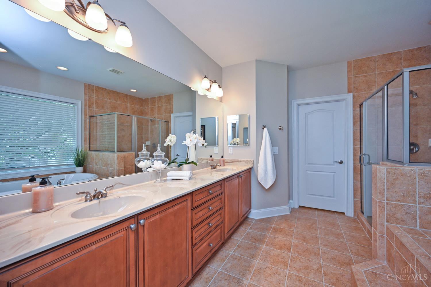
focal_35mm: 14
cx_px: 216
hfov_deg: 104.3
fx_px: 168
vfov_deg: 81.2
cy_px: 144
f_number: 4.5
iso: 200
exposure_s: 1/60
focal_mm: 14
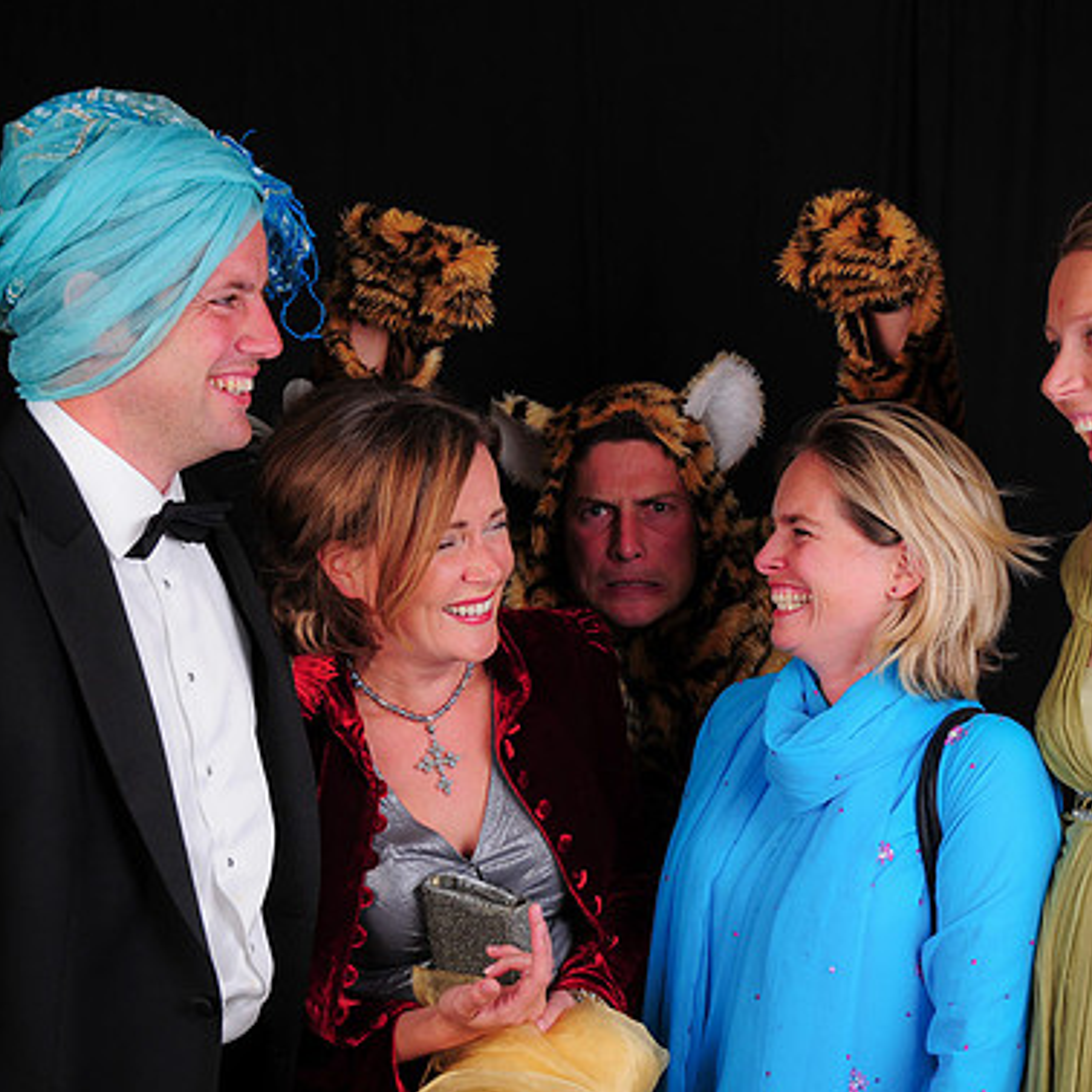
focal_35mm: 57
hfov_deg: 30.2
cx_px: 627
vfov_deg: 30.2
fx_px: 2022
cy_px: 542
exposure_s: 1/125
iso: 200
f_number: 8
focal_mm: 29
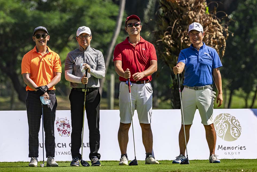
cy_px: 86
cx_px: 128
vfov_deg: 3.4
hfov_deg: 5.1
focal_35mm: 402
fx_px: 2870
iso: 450
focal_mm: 400
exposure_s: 1/1600
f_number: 8
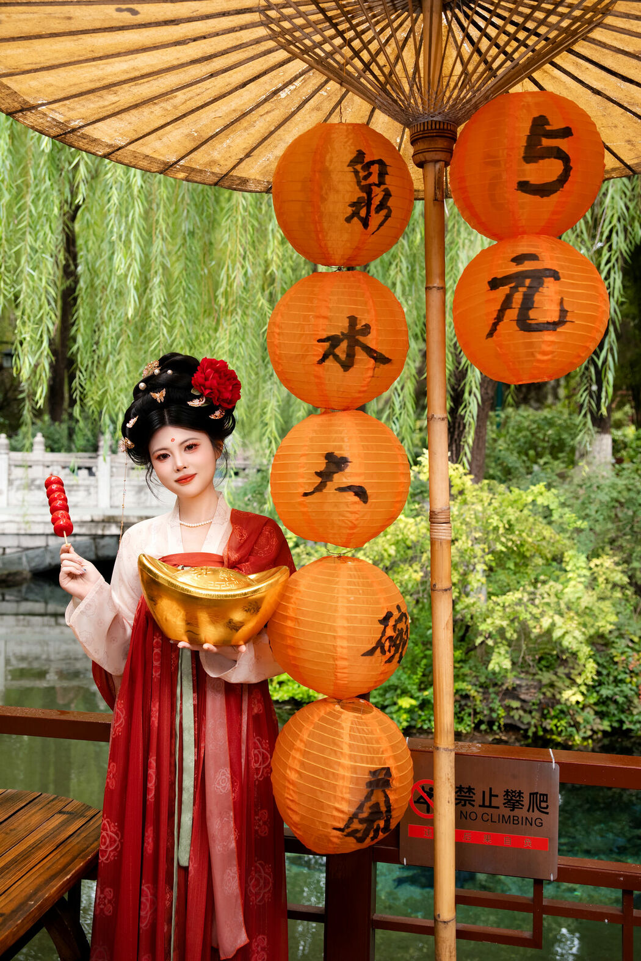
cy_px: 480
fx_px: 1014
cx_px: 320
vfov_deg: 50.7
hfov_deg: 35.1
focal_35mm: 38
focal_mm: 38
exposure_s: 1/125
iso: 640
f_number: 4
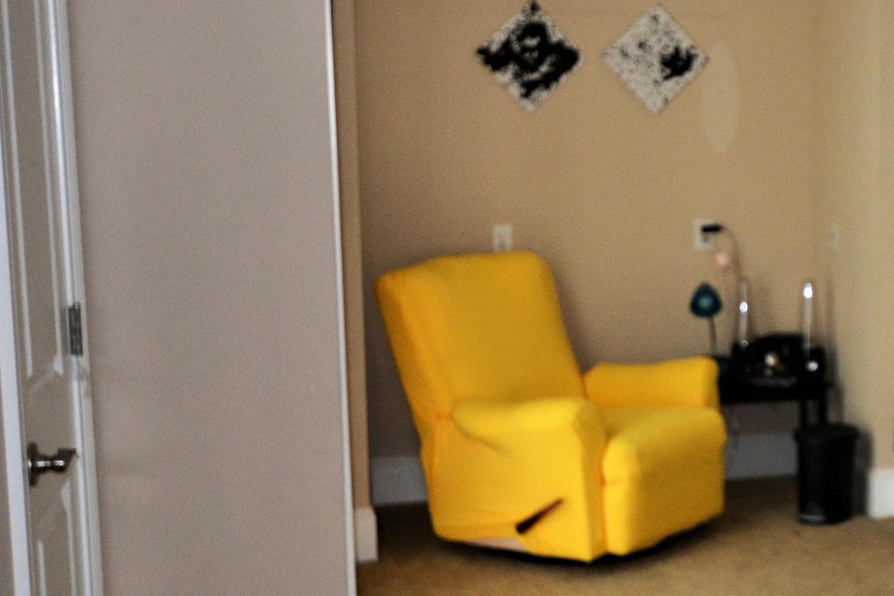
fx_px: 1540
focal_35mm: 62
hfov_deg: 30.9
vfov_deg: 21.9
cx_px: 803
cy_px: 313
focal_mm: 20
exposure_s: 1/60
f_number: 3.5
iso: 1250
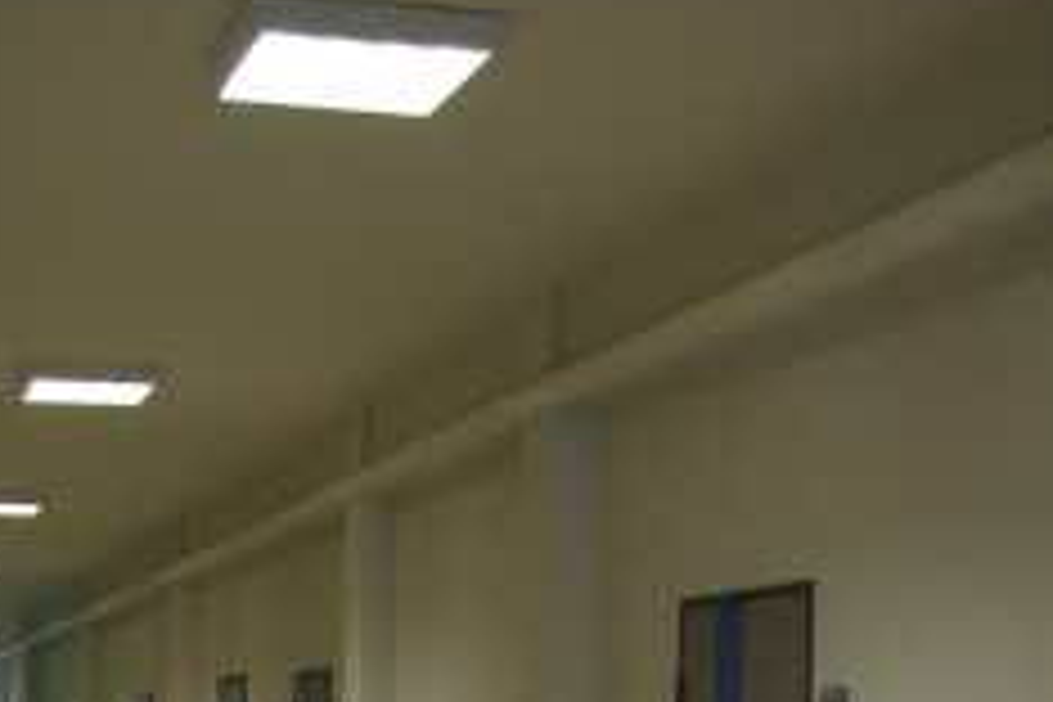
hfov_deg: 24.7
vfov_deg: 16.1
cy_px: 824
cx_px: 468
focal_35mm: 82
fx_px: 2398
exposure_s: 1/60
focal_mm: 20
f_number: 4.5
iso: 800
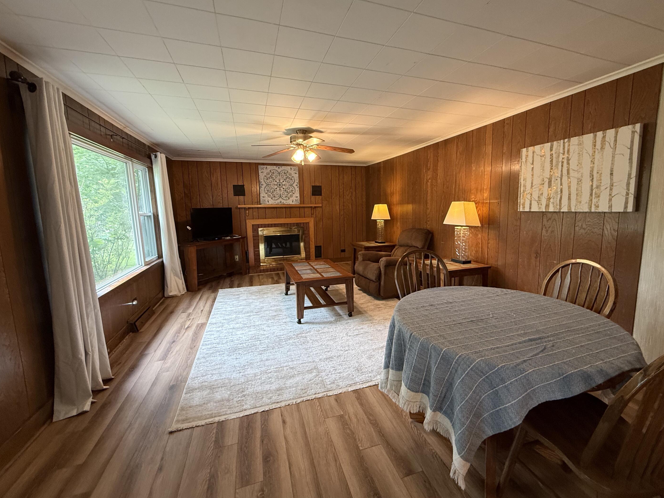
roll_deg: +1.7
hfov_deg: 98.1
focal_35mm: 15
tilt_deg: -6.2
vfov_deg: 81.7
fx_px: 288
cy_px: 243
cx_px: 350
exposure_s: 1/60
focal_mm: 2.22
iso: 320
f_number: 2.2
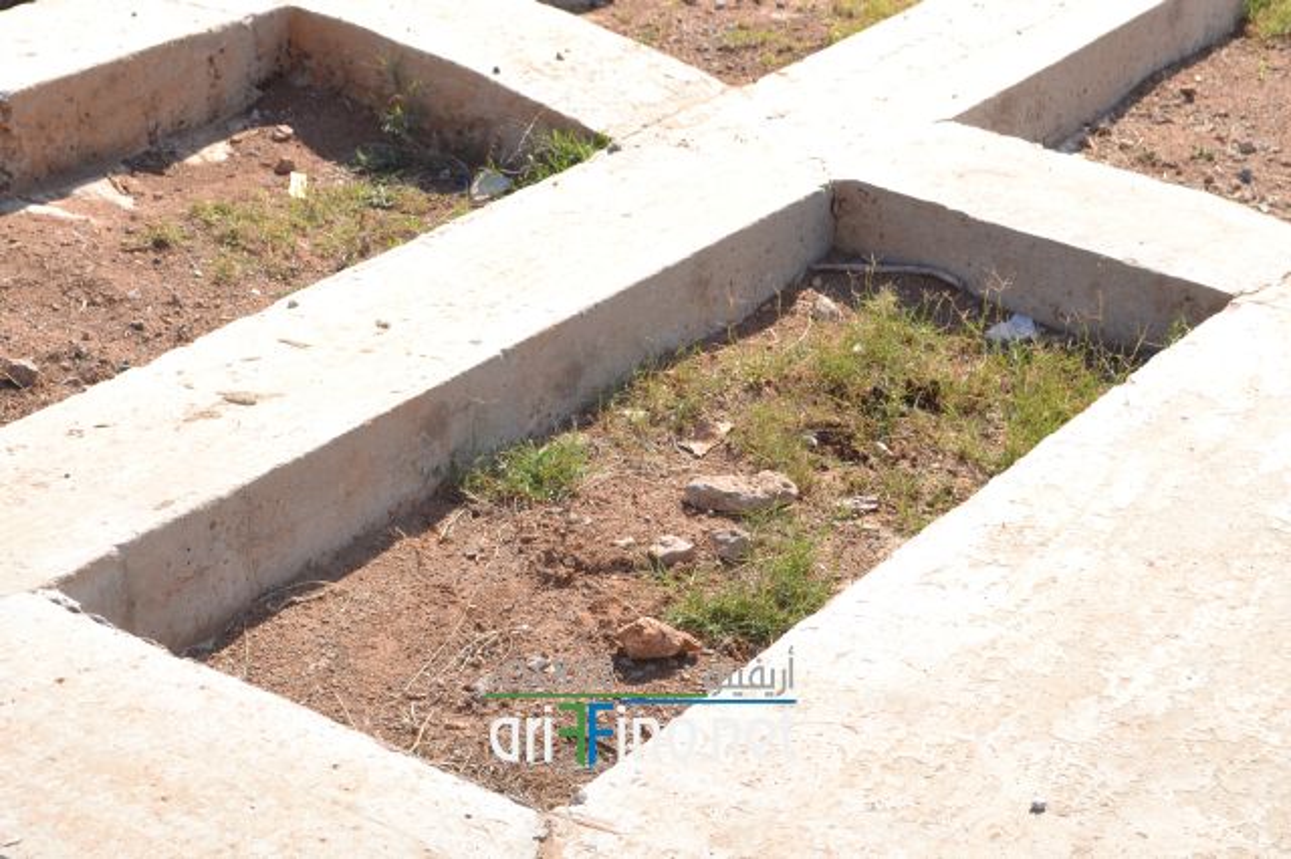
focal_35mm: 82
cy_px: 430
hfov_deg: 24.6
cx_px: 646
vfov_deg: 16.5
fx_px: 2957
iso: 100
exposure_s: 1/250
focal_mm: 55
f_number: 8
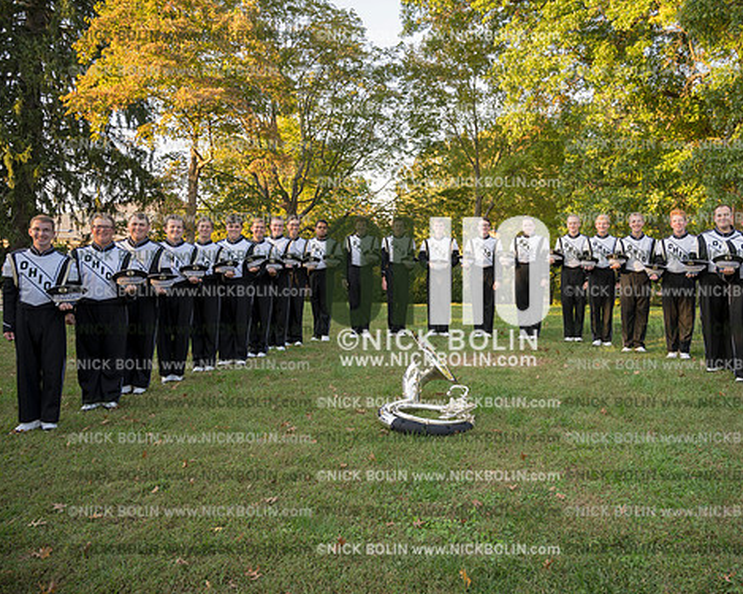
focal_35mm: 29
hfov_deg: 60.1
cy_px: 292
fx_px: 638
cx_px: 437
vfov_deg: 50.0
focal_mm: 25
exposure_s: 1/100
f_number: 4
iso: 125
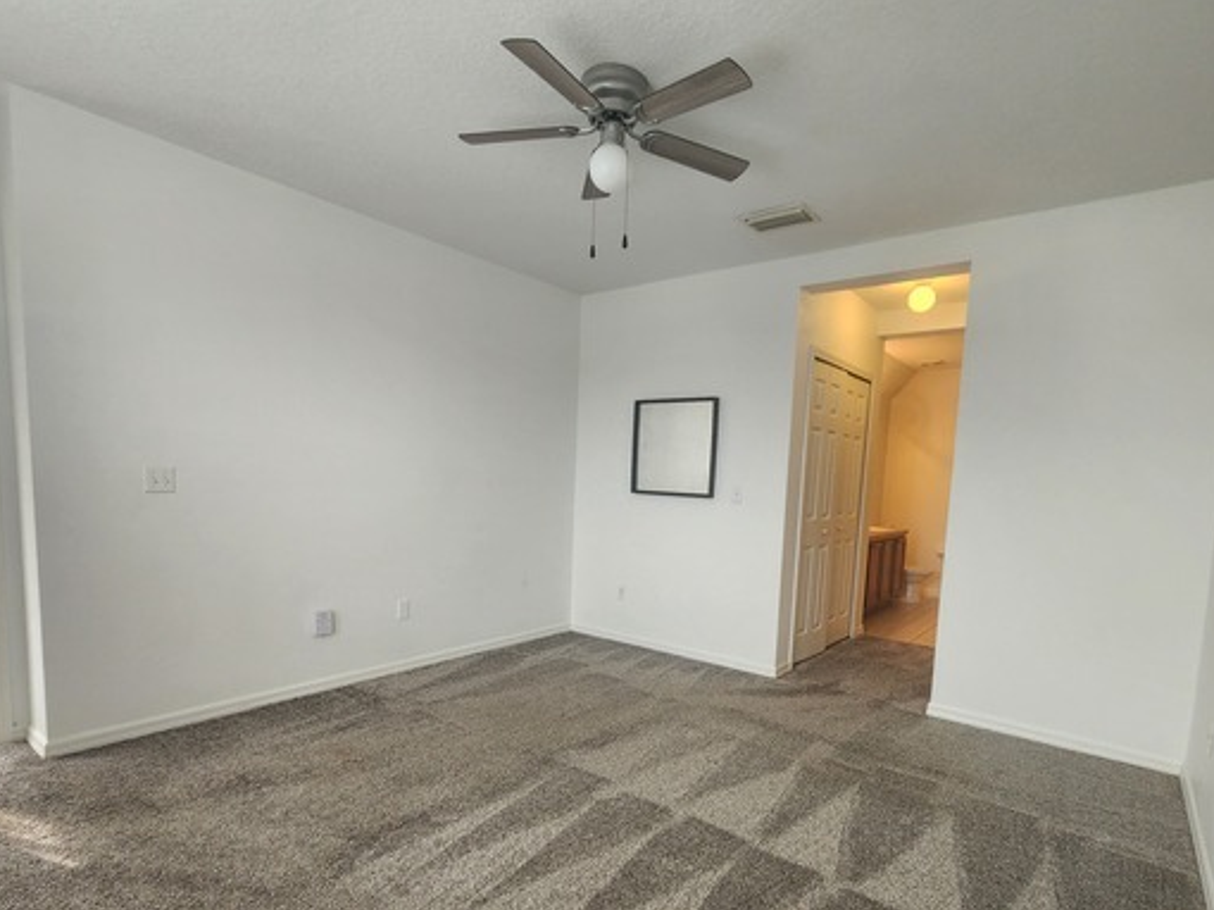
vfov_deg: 73.7
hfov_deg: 91.1
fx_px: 596
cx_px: 611
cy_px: 555
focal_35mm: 17
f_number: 2.2
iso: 125
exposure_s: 1/60
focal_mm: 2.2
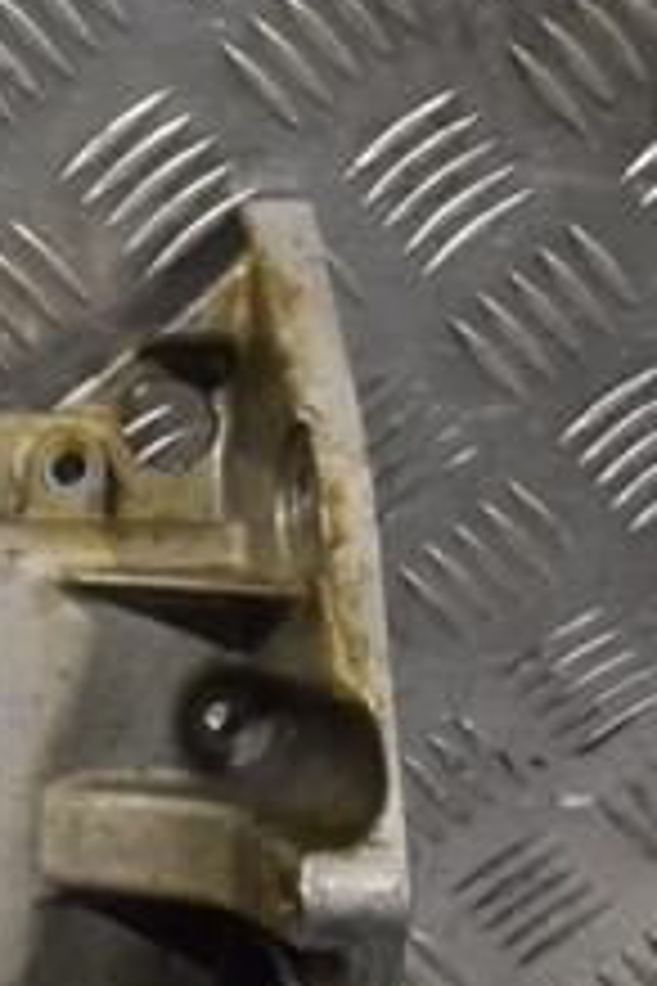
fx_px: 2929
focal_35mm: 107
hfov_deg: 11.6
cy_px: 801
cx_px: -621
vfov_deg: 18.9
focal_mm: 26
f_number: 9
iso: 3200
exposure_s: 1/320
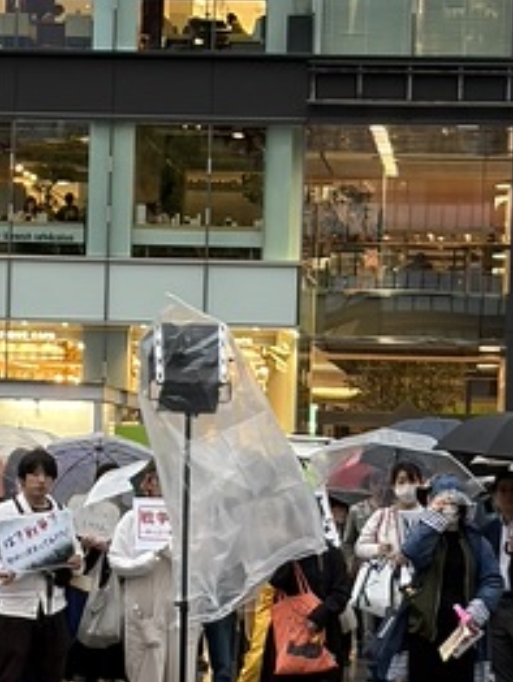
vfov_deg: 9.7
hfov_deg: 7.3
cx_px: -3
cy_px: 510
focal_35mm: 203
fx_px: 4005
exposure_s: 1/60
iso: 80
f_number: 1.6
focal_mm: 5.96
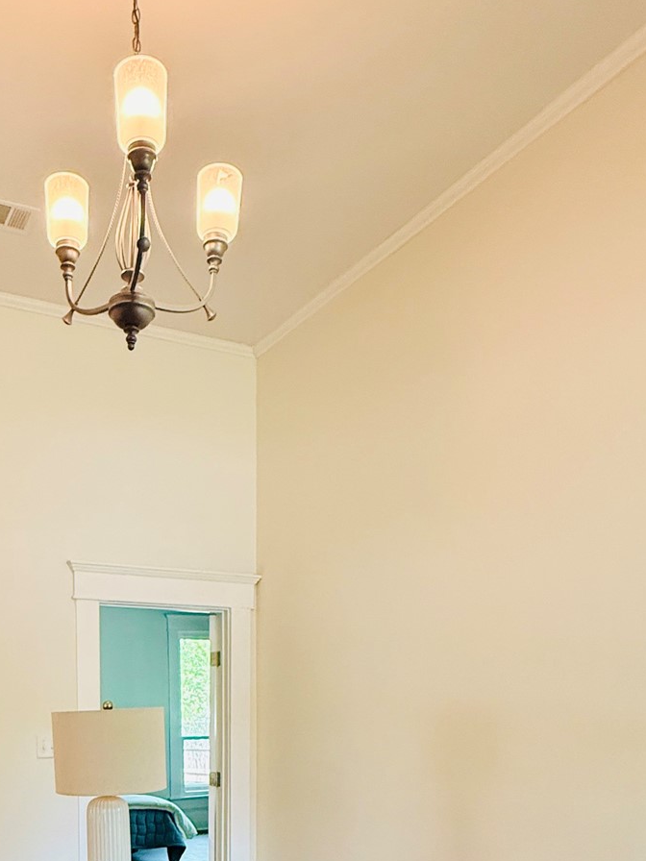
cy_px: 805
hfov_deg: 42.7
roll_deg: +0.4
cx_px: 159
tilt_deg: -4.6
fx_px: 796
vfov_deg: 49.3
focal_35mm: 32
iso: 320
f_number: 2.2
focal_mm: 2.22
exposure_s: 1/120
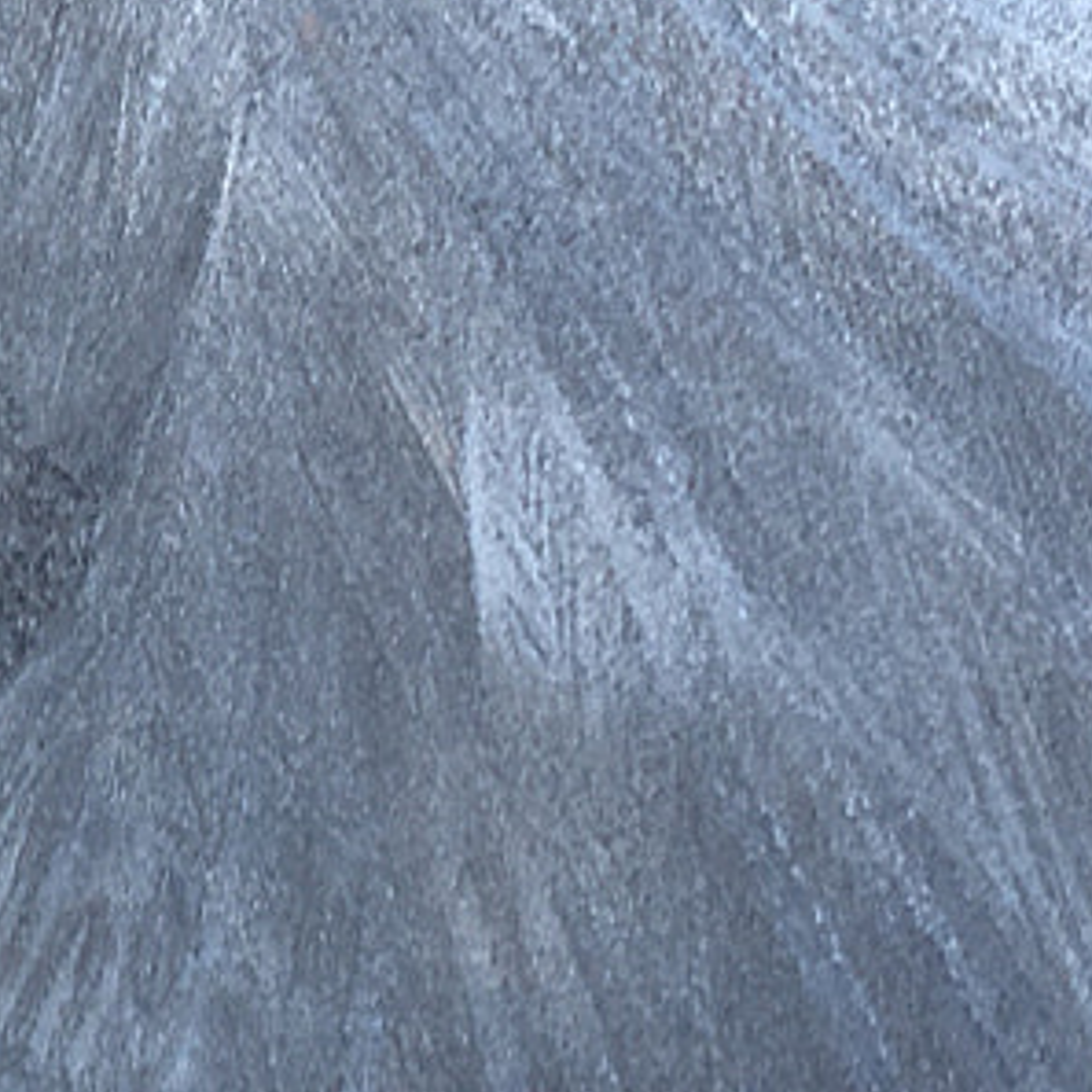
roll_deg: -0.5
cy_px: 180
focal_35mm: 138
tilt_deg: +1.5
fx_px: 4925
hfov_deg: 12.1
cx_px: -507
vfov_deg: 12.6
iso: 32
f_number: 2.2
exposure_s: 1/60
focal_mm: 4.15
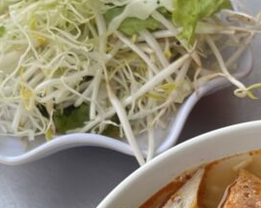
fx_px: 749
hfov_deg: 18.9
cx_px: 293
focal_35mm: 97
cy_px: 246
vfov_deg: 15.3
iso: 50
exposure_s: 1/569
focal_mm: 5.7
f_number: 1.5
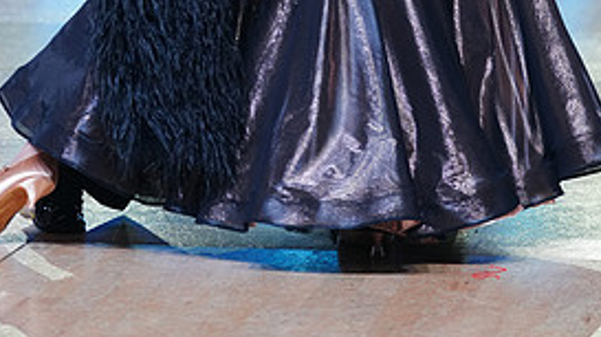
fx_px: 2946
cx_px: 270
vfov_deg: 6.4
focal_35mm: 185
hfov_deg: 11.6
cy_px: -295
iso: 800
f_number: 2.8
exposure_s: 1/500
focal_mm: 83
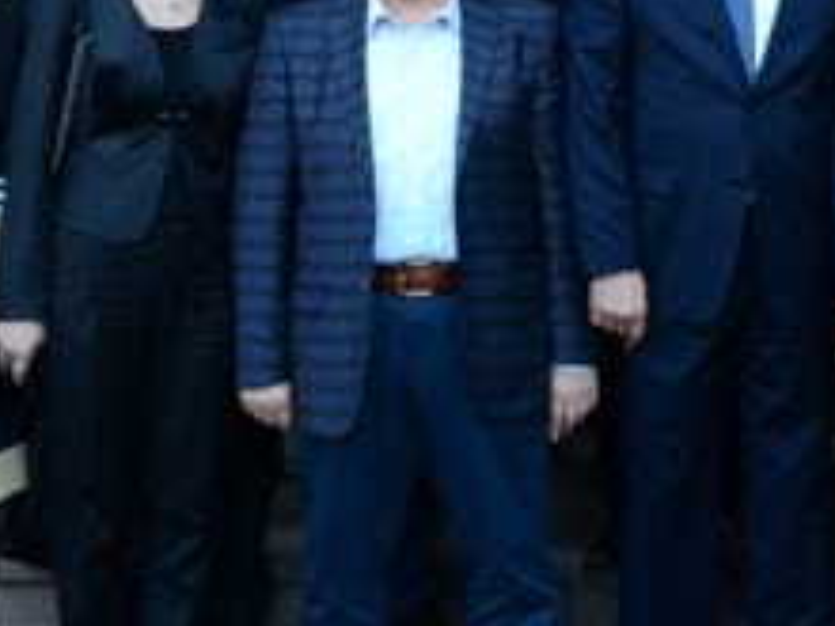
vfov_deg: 12.6
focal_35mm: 117
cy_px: 99
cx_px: 770
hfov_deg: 16.6
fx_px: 2822
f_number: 7.1
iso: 1000
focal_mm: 28
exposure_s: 1/60
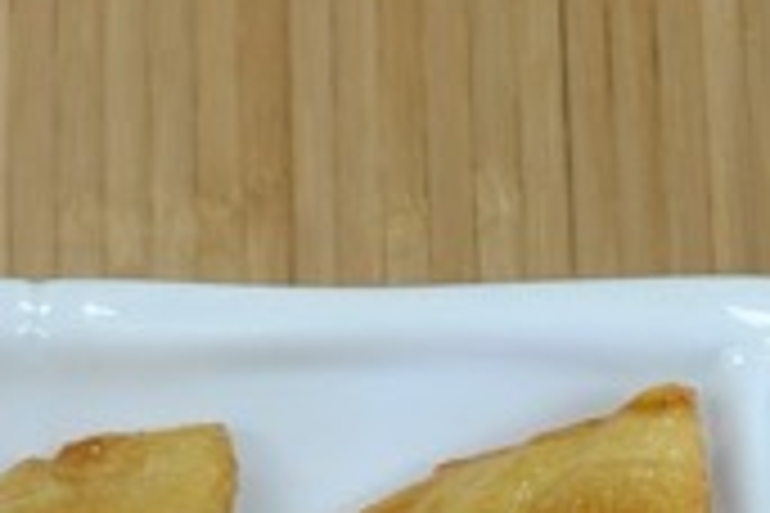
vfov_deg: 8.2
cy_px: 1076
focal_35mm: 158
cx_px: 153
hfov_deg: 12.9
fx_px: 3379
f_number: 4.5
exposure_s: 1/80
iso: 400
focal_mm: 20
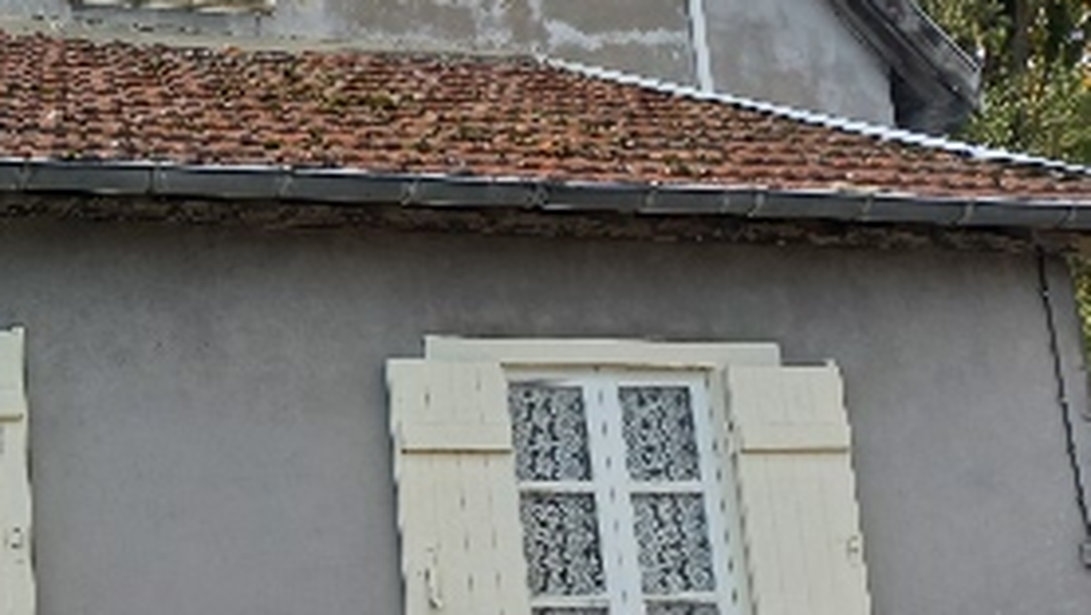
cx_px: -75
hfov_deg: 30.2
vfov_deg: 19.0
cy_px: 173
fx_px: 1823
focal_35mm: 63
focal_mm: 4.6
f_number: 1.8
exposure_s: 1/204
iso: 25
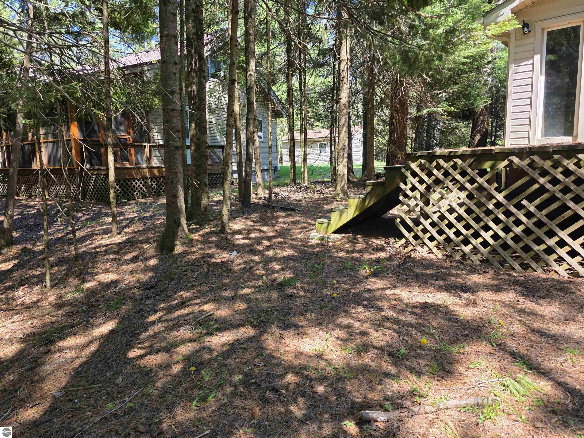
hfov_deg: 73.9
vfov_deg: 58.9
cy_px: 219
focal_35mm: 23
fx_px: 388
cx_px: 292
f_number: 1.7
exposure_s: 1/359
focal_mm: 6.3
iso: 50
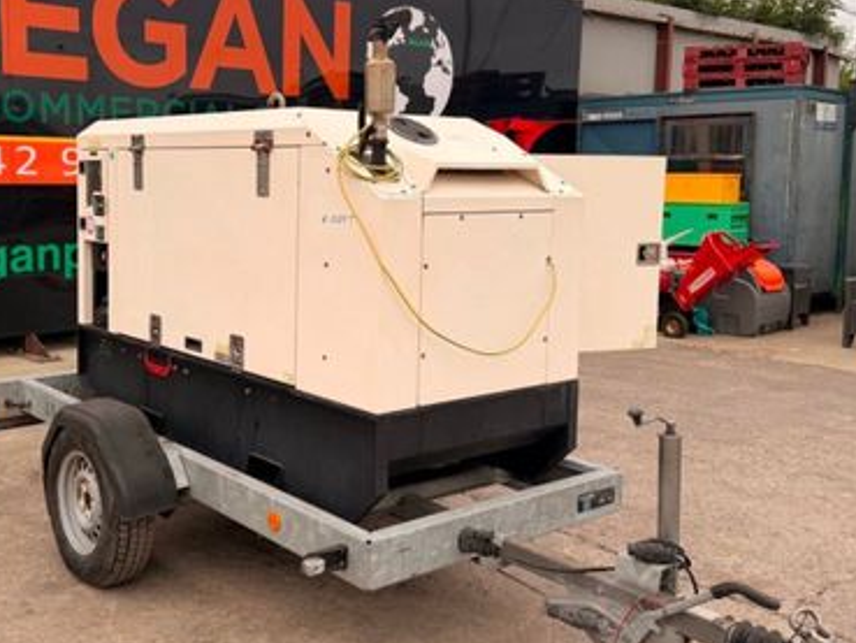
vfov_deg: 36.7
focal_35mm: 39
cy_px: 258
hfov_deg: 47.2
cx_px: 295
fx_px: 965
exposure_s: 1/735
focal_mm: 6.76
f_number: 1.78
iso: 80
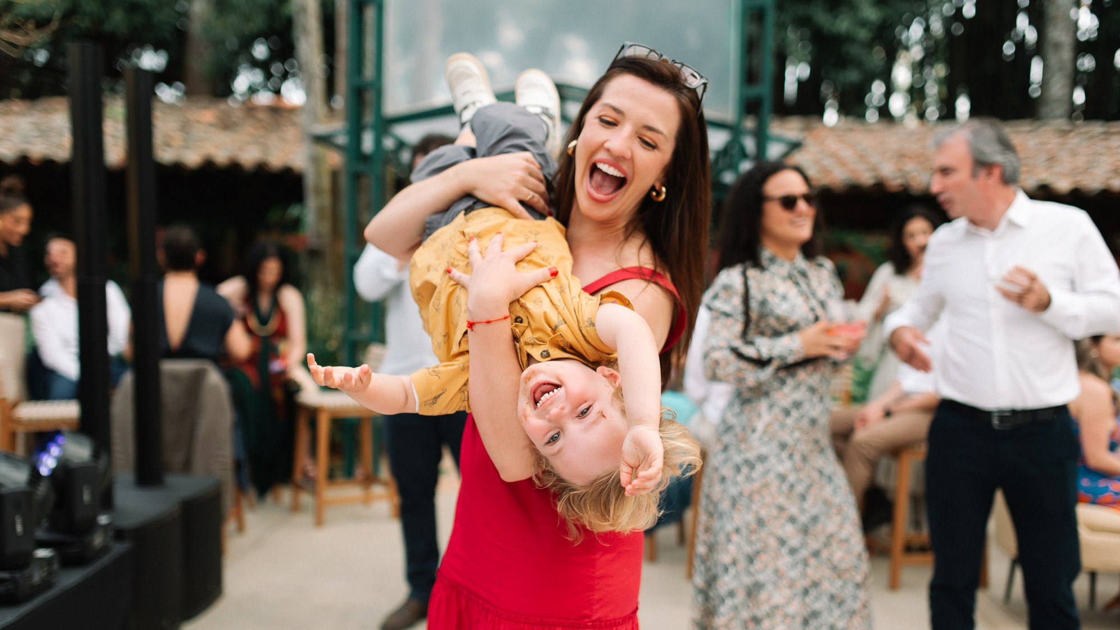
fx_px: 1099
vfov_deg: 31.9
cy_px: 365
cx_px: 563
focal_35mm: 37
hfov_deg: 54.0
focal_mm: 35
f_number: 2
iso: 400
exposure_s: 1/1000
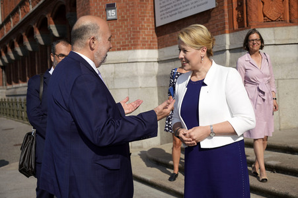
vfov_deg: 29.2
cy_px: 99
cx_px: 149
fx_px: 380
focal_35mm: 46
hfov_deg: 42.8
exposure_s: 1/1000
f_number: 5.6
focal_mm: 46
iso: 100
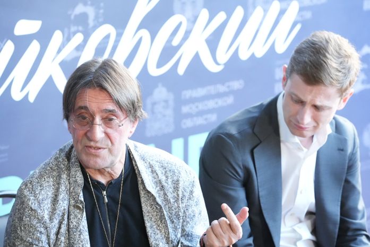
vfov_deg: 9.3
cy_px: 124
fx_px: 1522
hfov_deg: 13.9
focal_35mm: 148
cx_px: 185
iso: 10000
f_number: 5.6
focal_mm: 148
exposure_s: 1/200
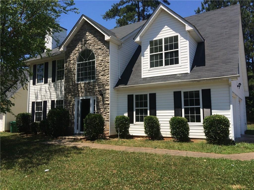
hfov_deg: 61.7
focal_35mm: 29
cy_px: 95
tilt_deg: +5.7
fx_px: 213
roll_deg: +2.3
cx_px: 127
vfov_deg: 48.2
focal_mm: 4.15
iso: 32
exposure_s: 1/1953
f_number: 2.2
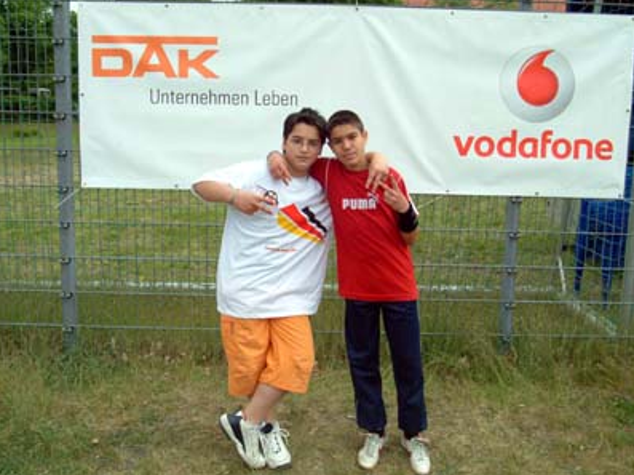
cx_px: 319
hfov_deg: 51.4
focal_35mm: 36
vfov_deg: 39.6
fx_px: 659
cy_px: 237
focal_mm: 22
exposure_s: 1/350
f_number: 9.5
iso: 400
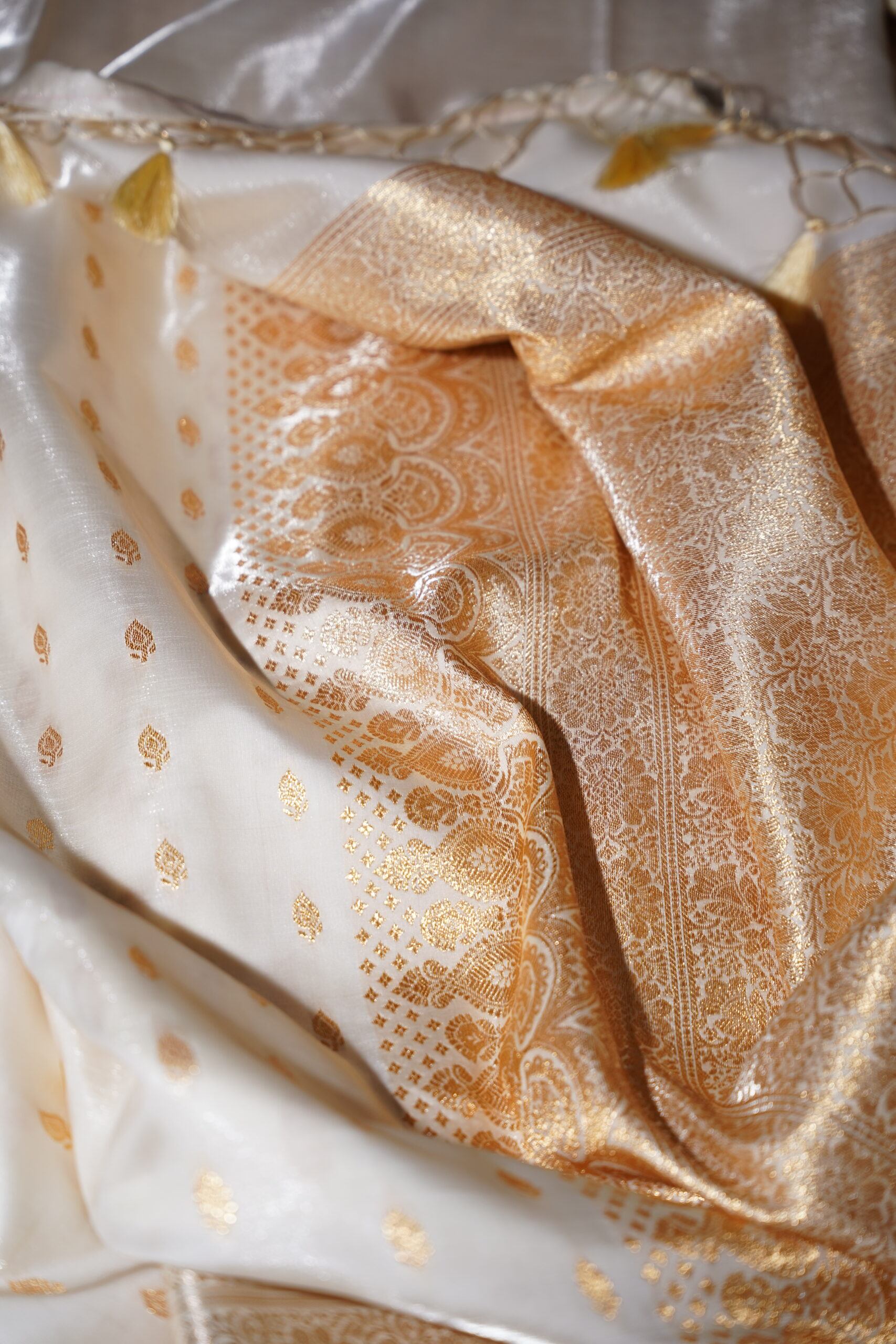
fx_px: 2613
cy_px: 672
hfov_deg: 19.5
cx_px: 448
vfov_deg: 28.8
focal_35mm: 70
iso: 250
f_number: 2.8
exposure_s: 1/200
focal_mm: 70
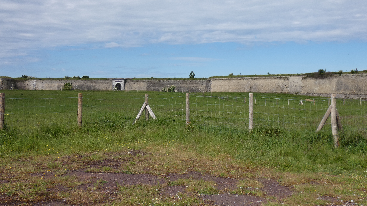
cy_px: 103
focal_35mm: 42
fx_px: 409
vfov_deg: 28.3
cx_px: 184
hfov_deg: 48.4
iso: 80
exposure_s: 1/1000
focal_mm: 6.8
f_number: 3.5
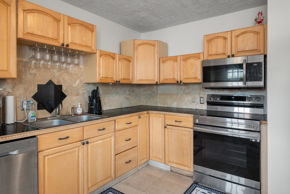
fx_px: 165
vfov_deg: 60.7
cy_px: 97
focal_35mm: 20
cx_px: 145
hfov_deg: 82.5
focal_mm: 20.5
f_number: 8
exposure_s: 1/1.67
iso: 500
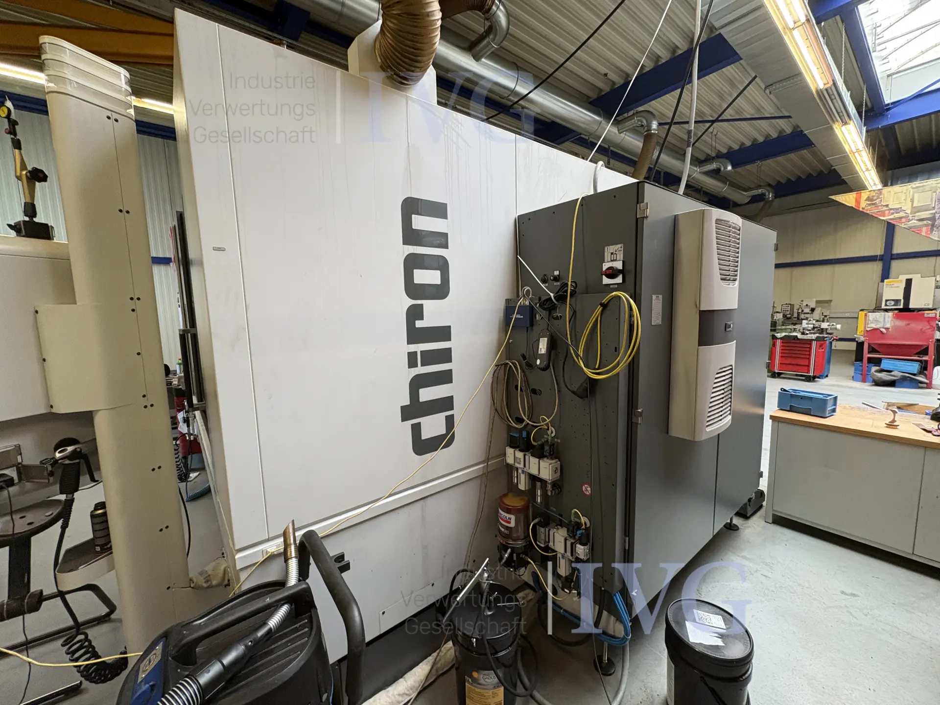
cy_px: 352
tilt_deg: -7.1
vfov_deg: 85.7
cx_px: 470
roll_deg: +2.0
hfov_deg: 102.1
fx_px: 380
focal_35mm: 14
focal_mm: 2.22
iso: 200
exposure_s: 1/100
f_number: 2.2
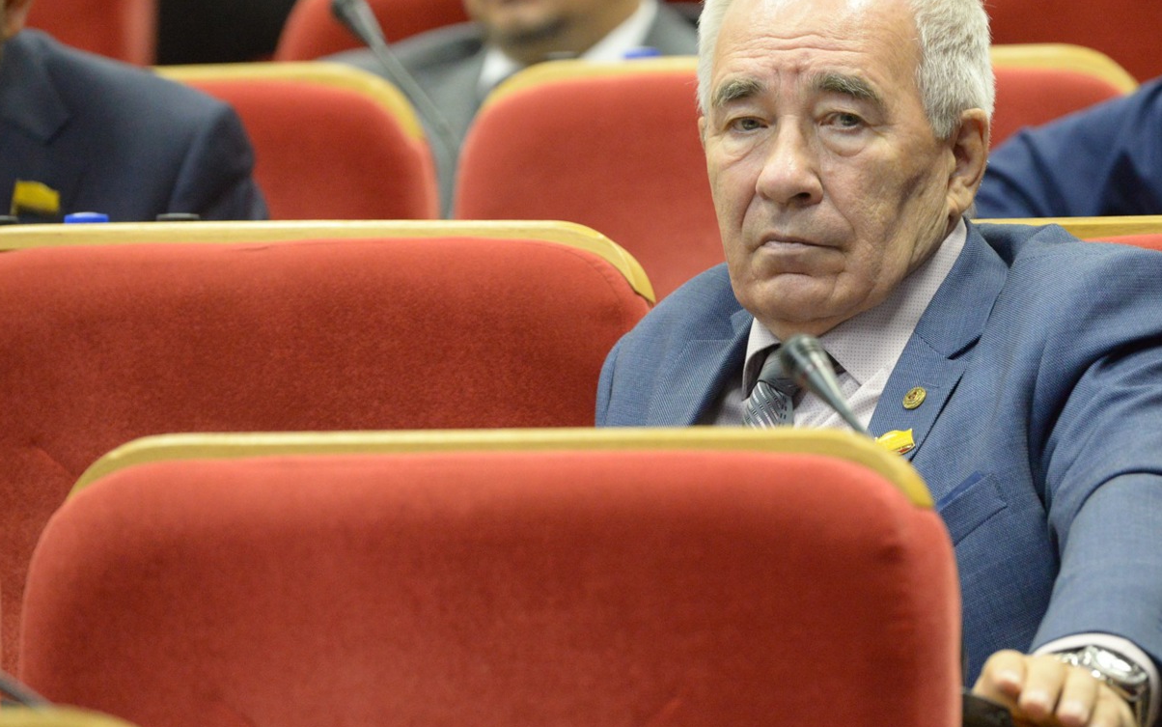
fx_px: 13588
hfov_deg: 4.9
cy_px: 307
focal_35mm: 429
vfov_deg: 3.1
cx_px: 687
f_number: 5.6
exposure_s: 1/125
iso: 6400
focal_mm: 330
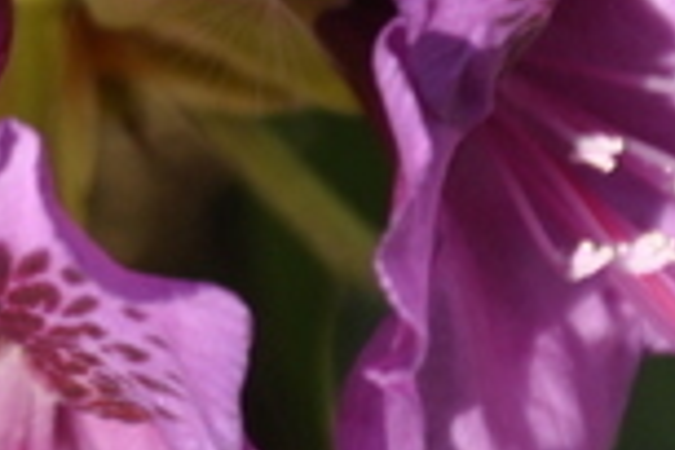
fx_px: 15423
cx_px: -282
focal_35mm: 823
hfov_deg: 2.5
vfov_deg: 1.7
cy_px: 124
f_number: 5.6
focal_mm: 105
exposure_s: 1/90
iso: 400
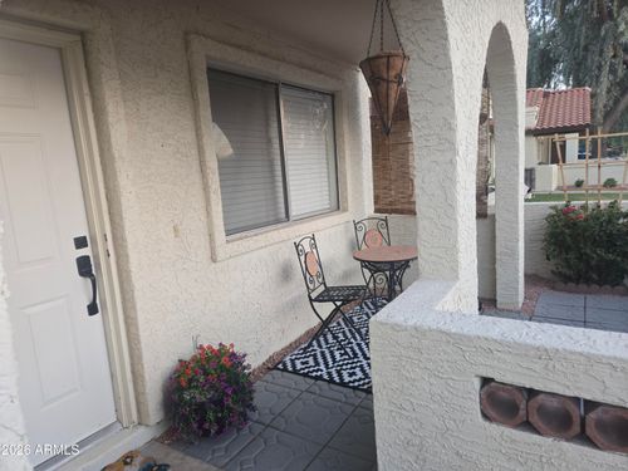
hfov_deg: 73.9
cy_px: 236
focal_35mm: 23
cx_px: 314
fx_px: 417
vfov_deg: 58.9
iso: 200
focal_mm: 5.4
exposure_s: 1/180
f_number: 1.8
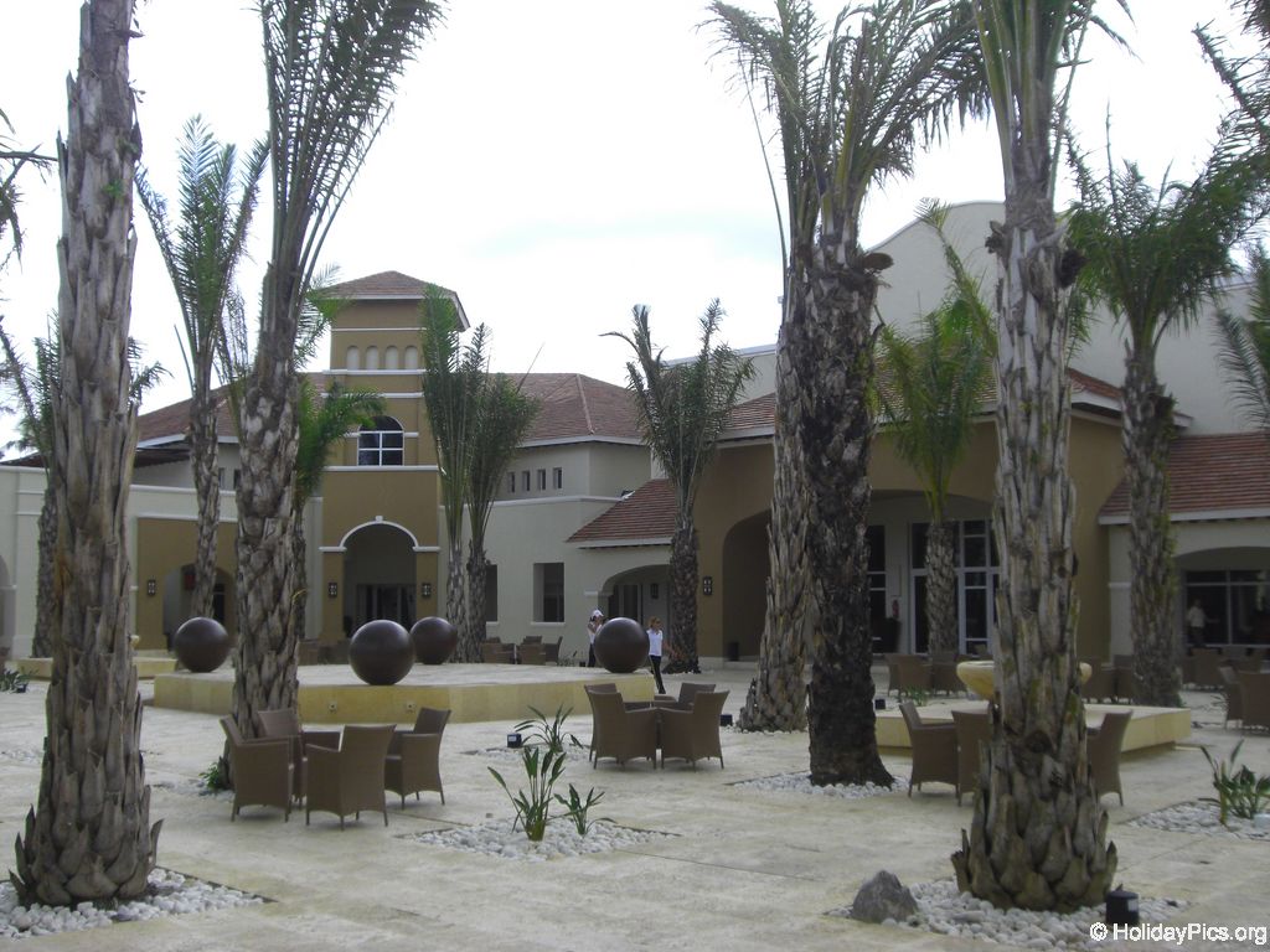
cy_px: 476
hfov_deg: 49.0
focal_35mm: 38
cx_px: 635
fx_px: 1394
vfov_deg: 37.7
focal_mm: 6.2
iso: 100
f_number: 8
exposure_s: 1/100
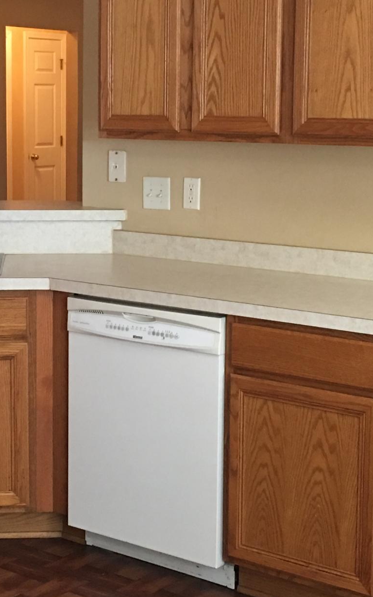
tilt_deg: -5.4
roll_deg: +0.4
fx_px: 1221
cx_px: 120
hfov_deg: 17.3
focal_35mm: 75
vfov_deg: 27.5
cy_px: 249
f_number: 2.2
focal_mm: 4.15
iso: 80
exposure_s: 1/15
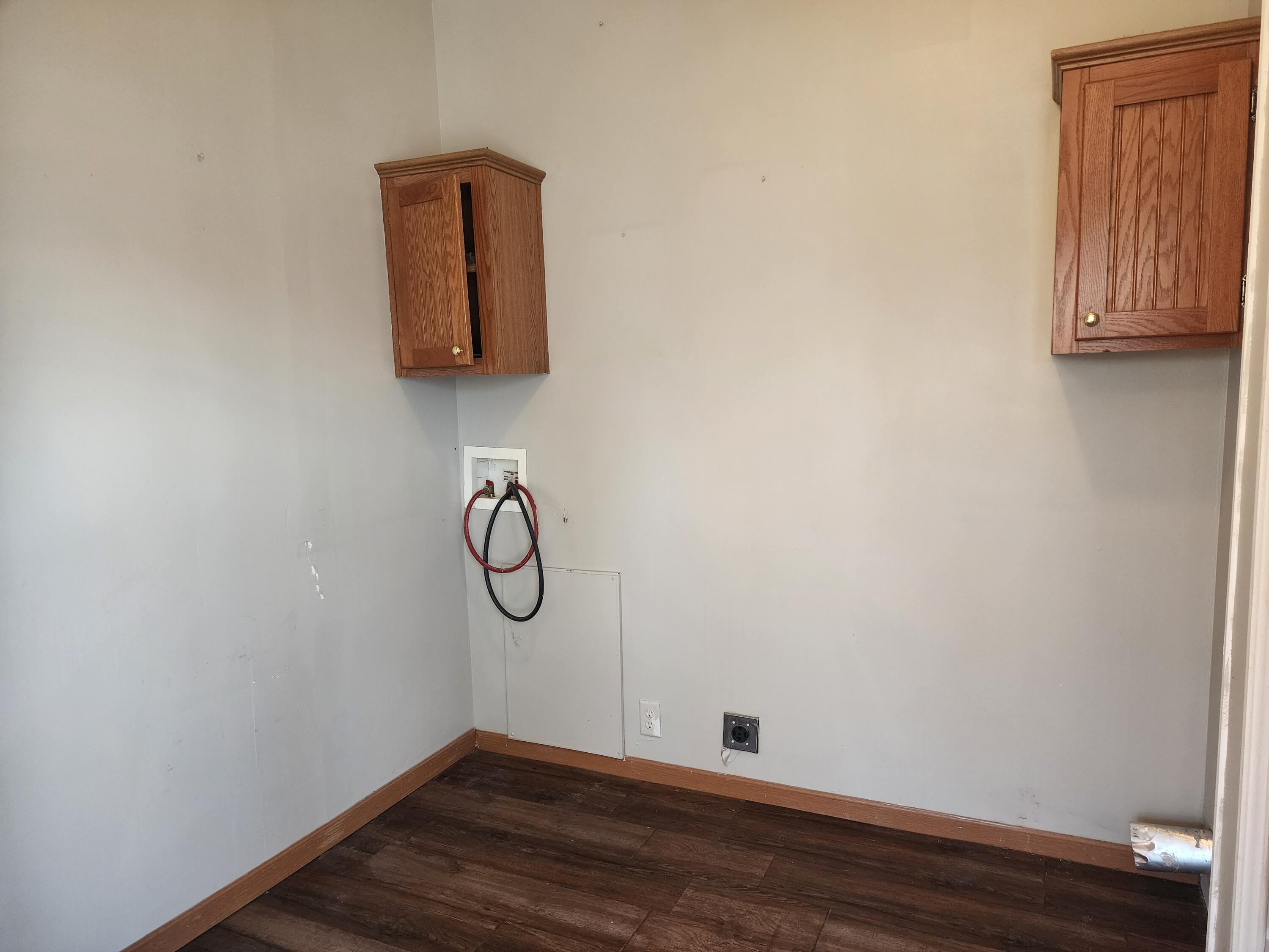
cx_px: 634
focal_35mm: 23
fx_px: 843
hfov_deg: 73.9
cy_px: 476
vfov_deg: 58.9
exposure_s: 1/120
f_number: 1.8
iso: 250
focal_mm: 6.4
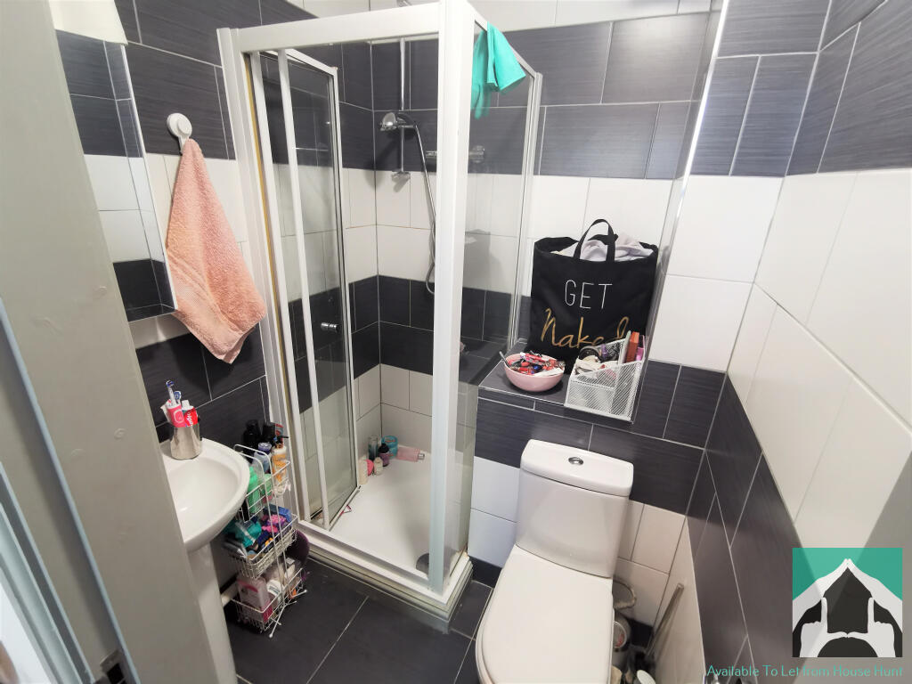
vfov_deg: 78.1
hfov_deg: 94.5
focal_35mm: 16
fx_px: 422
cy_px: 342
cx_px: 456
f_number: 2.2
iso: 320
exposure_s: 1/33.3
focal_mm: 2.35
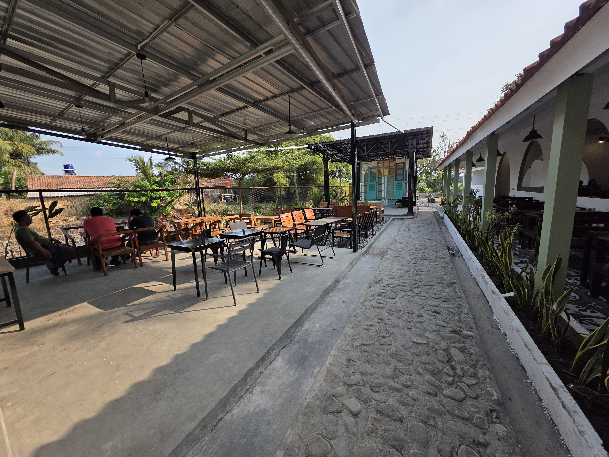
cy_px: 228
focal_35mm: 13
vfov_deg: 89.9
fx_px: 229
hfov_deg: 106.2
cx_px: 304
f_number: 1.9
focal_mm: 2.2
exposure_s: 1/1659
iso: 40
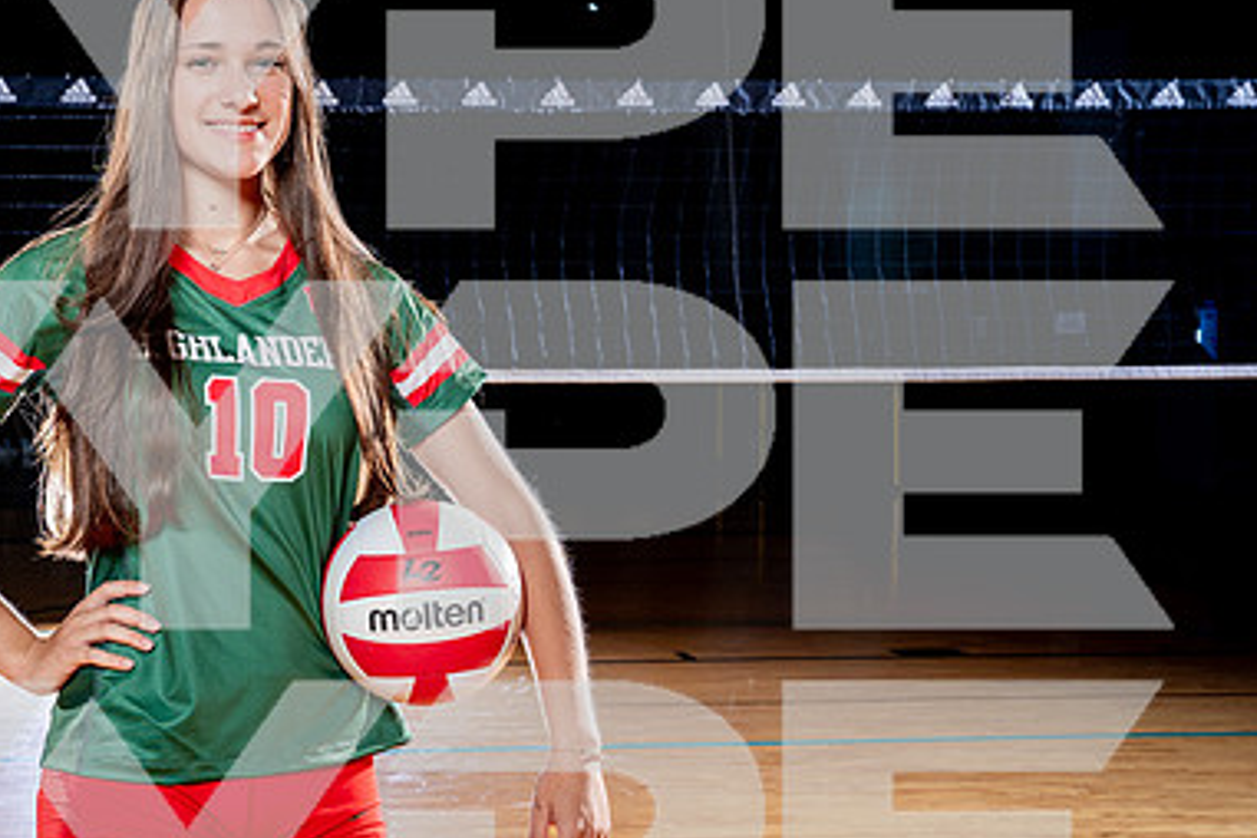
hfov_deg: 34.4
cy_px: 457
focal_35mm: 57
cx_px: 333
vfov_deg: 23.8
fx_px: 1990
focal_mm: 37
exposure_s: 1/250
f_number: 8
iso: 400
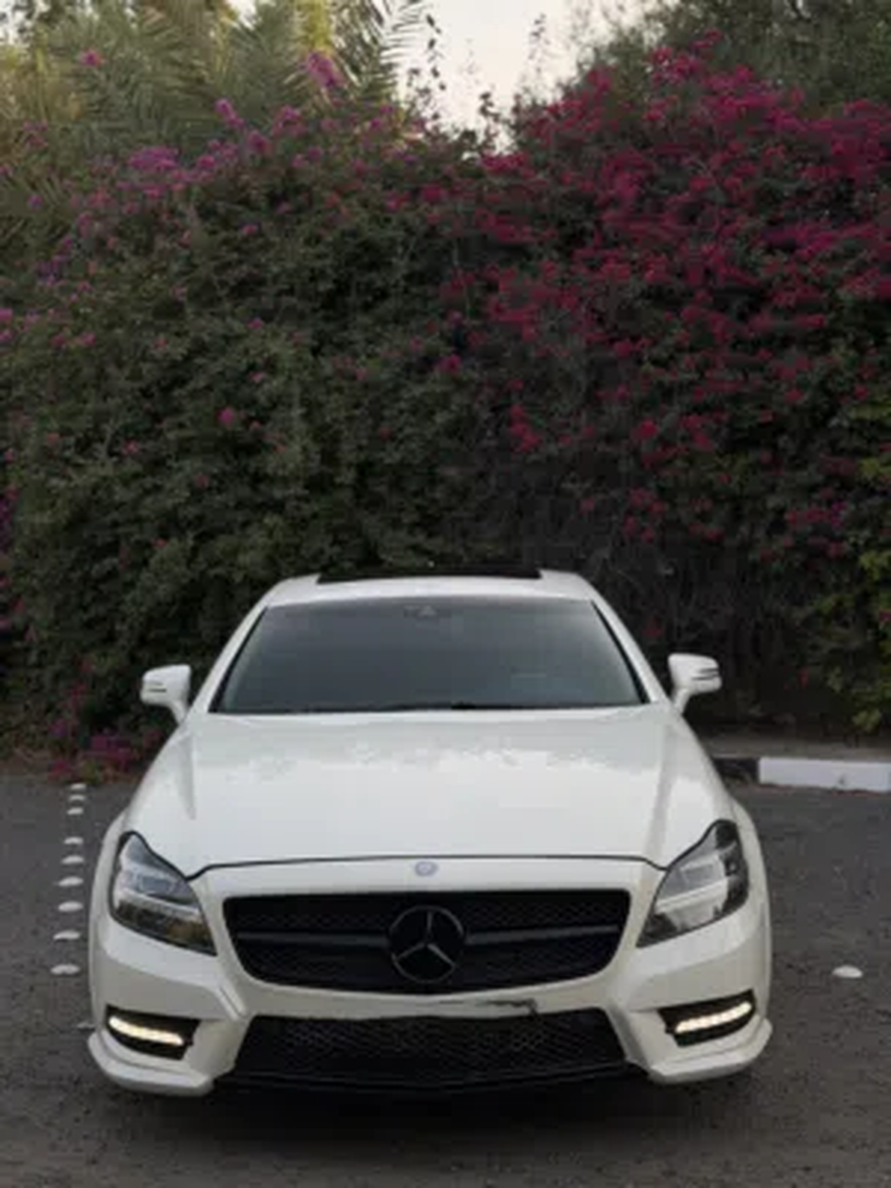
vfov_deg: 39.7
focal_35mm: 48
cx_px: 446
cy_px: 594
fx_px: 1647
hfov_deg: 30.3
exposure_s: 1/987
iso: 64
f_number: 1.78
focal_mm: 6.76
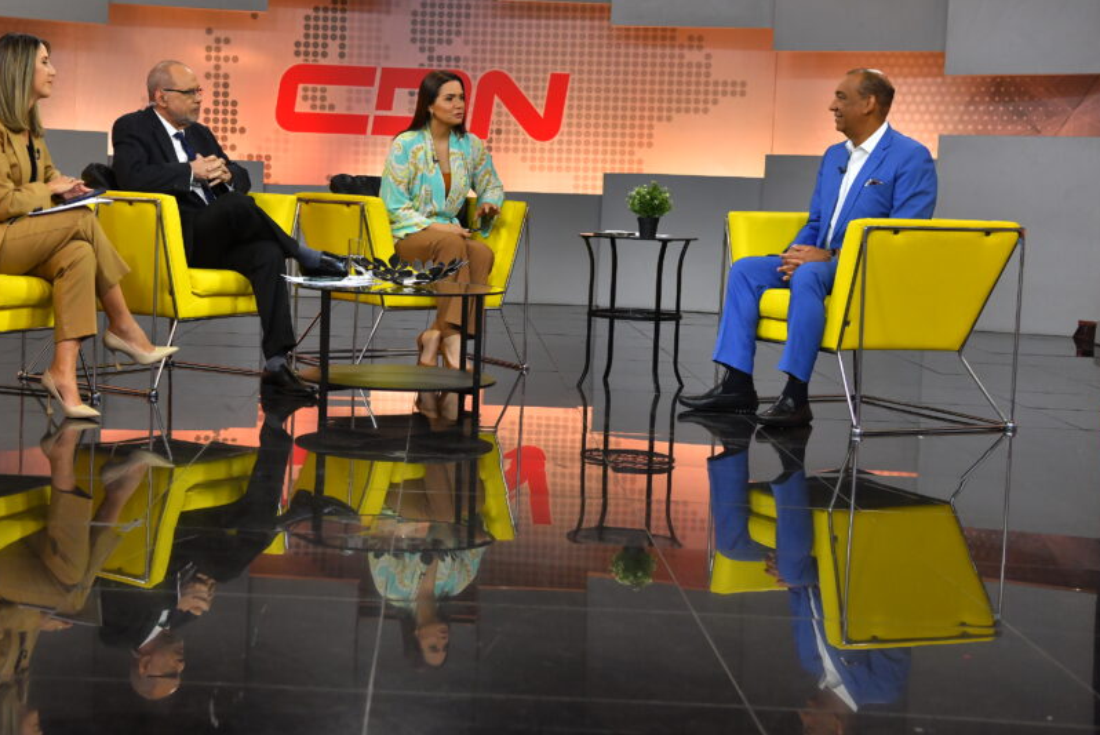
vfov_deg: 23.0
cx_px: 404
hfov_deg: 33.7
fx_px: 1804
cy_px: 325
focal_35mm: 59
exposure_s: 1/160
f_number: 5
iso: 1000
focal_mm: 46
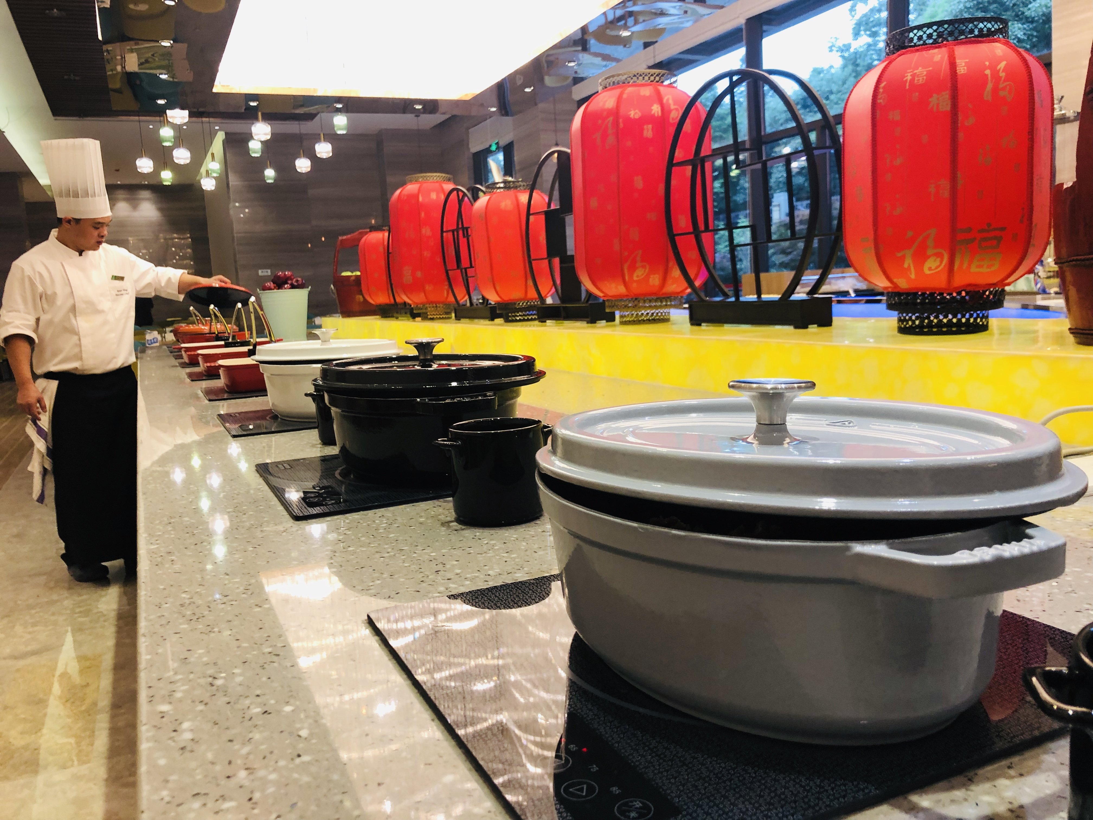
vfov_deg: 49.7
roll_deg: +4.1
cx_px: 546
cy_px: 410
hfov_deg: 63.4
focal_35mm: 28
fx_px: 884
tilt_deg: -7.3
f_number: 1.8
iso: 40
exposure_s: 1/17
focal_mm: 4
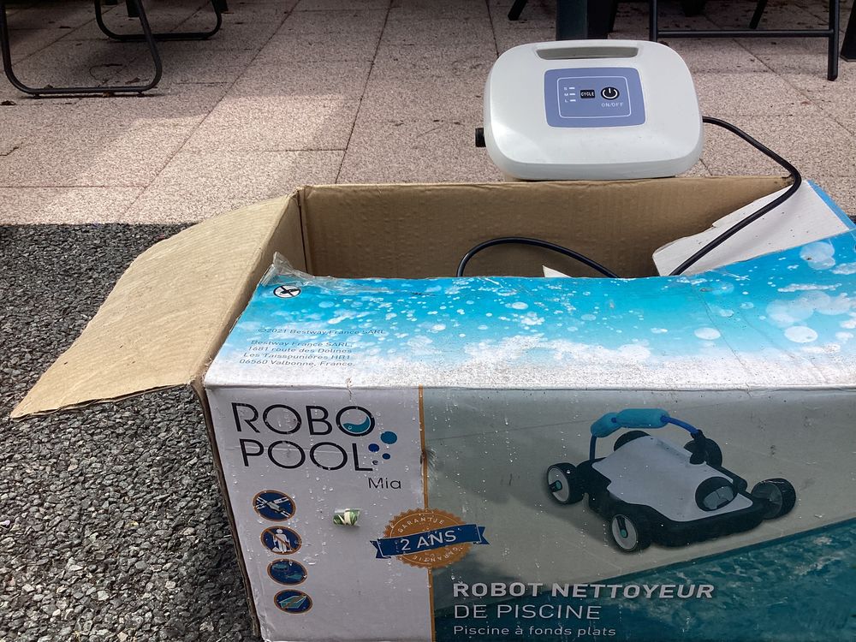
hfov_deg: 58.4
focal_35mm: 31
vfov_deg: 45.4
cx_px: 428
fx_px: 767
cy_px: 321
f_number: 2.4
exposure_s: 1/769
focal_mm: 3.3
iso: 25
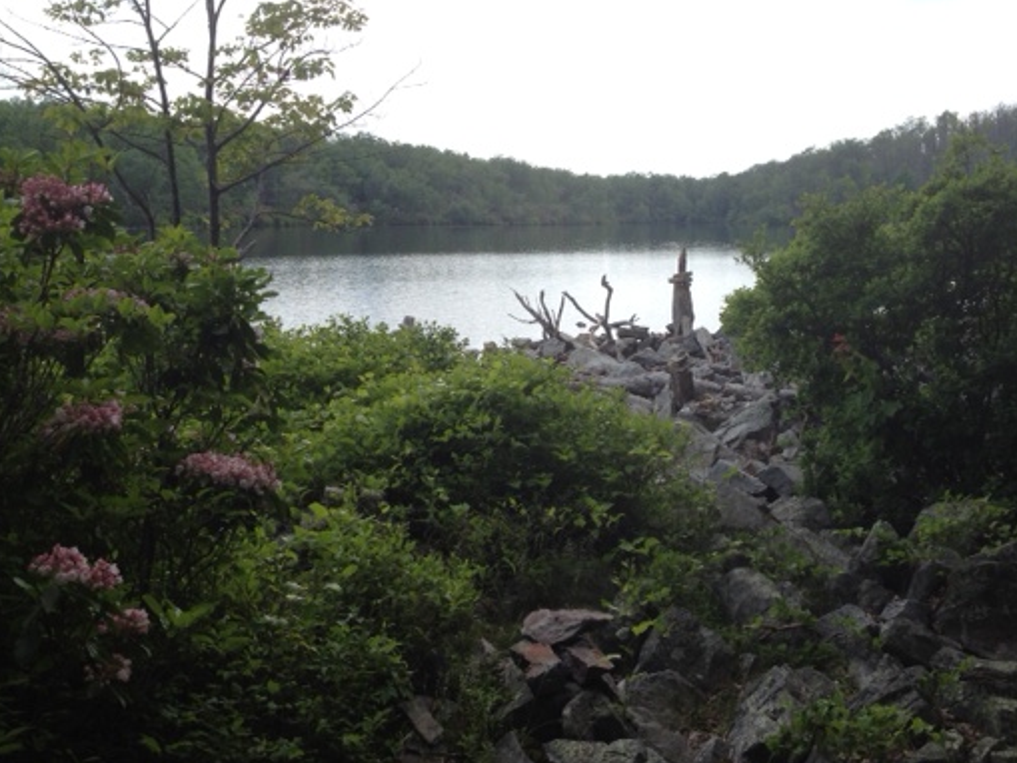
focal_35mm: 44
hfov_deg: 42.7
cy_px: 413
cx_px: 625
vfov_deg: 32.9
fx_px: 1293
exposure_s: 1/824
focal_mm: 4.28
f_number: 2.4
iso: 64
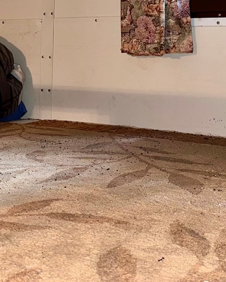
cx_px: 84
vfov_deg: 26.7
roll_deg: -0.7
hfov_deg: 22.4
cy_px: 15
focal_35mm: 68
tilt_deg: +4.2
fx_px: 568
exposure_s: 1/11
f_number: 1.78
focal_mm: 6.76
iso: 125
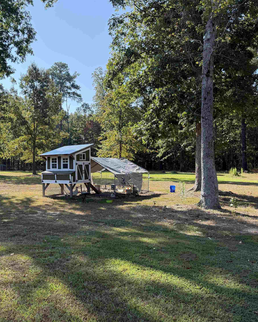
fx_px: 305
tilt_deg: +1.9
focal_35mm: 32
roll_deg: +1.0
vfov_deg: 55.7
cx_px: 56
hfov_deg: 43.9
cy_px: 164
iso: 100
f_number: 1.78
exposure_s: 1/1653
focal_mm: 6.76
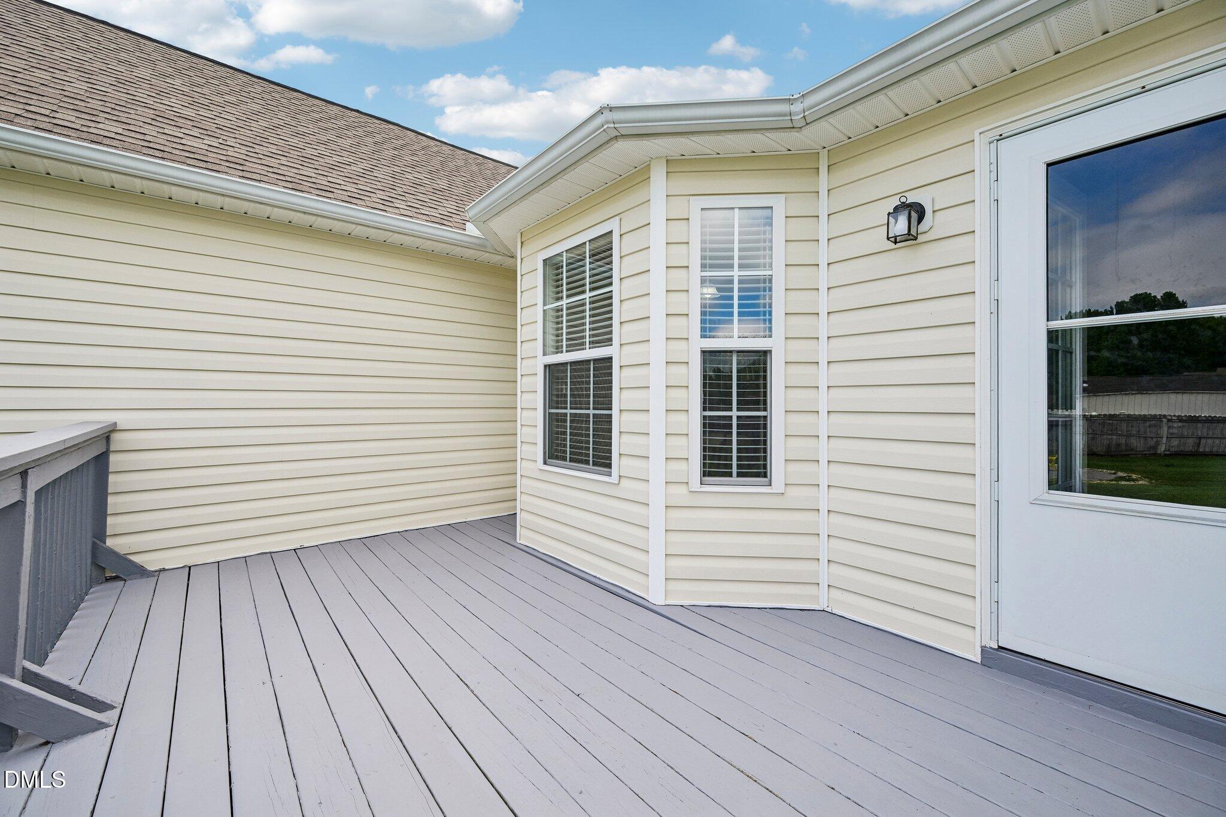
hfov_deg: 104.3
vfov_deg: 81.2
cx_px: 613
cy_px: 408
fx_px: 477
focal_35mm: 14
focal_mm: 14
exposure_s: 1/250
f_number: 8
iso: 100
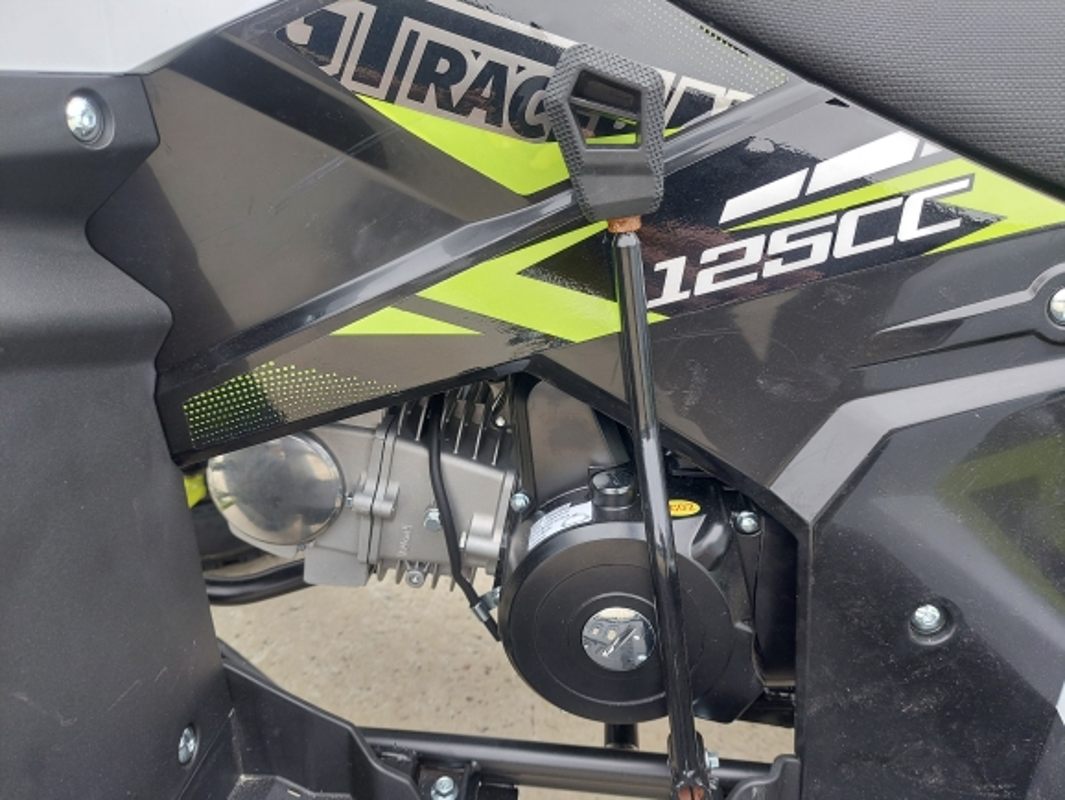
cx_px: 532
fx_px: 739
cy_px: 400
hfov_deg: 71.6
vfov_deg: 56.9
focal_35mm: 24
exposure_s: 1/100
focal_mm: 5.23
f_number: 1.8
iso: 64
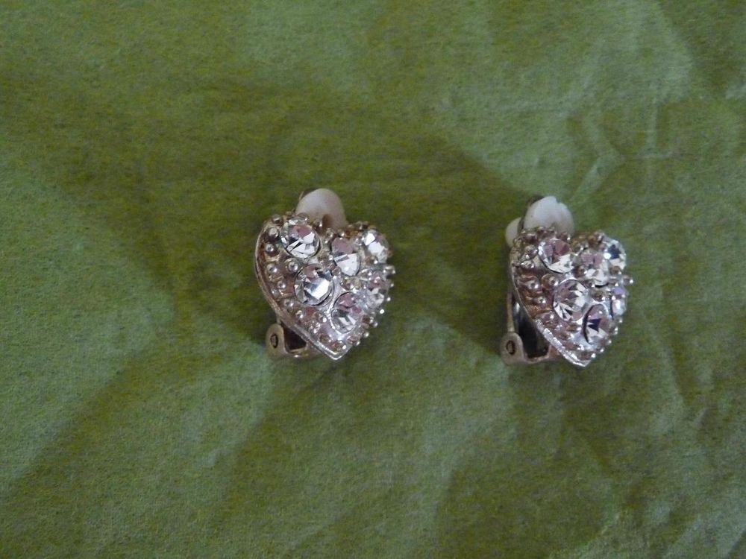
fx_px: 733
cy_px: 280
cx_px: 373
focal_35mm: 34
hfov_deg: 54.0
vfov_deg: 41.8
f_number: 3.6
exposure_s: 1/8
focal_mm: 5.6
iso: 800
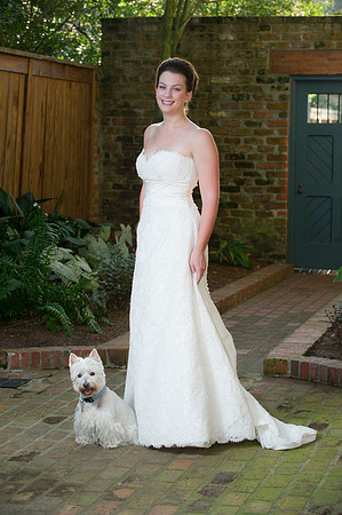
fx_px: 1400
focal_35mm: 98
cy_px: 258
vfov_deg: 20.8
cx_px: 171
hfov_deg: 13.9
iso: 400
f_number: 5
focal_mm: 98
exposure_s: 1/60
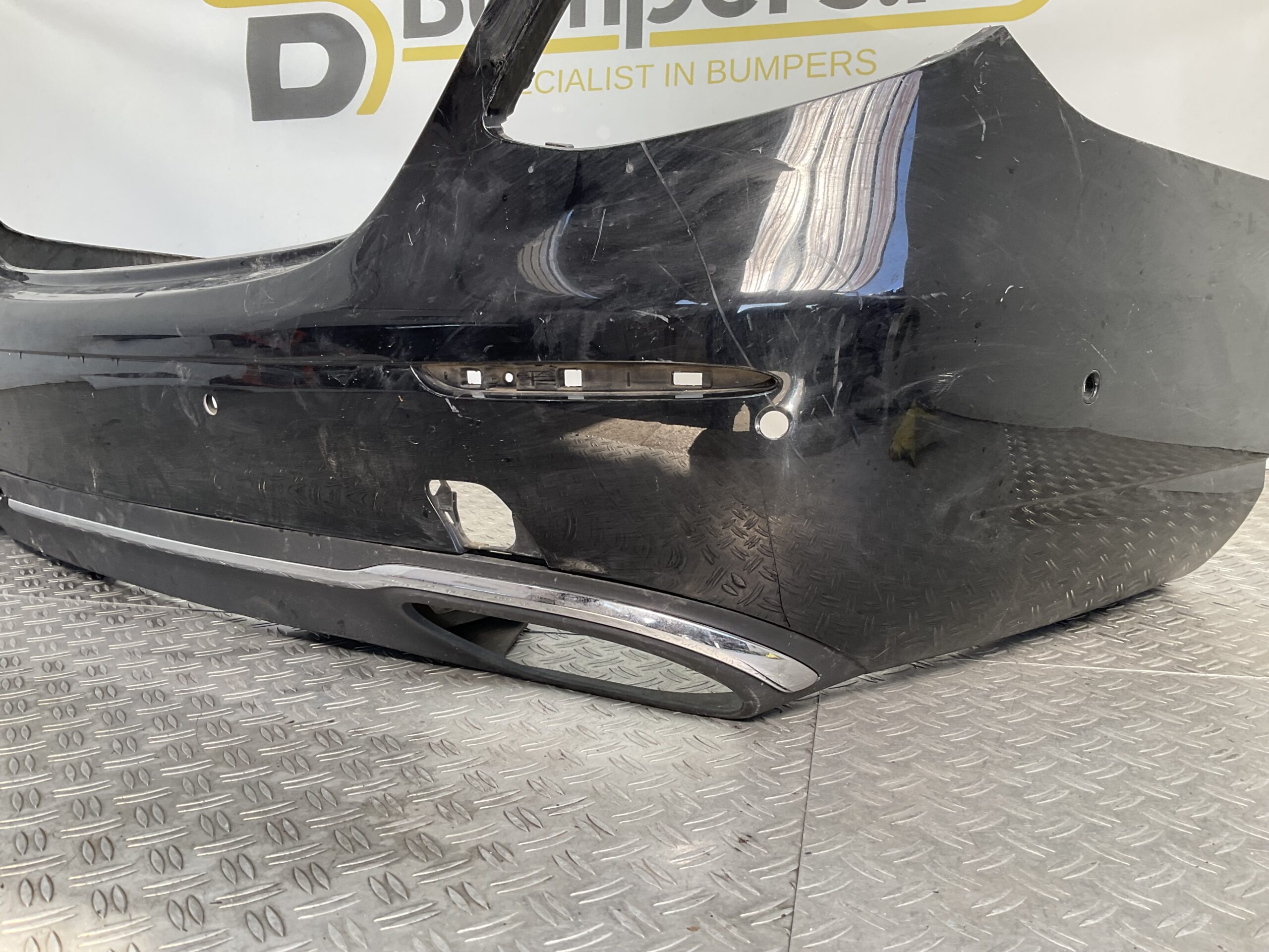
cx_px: 634
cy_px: 476
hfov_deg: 61.7
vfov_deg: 48.2
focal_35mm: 29
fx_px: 1063
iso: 25
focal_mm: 3
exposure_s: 1/120
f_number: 1.8
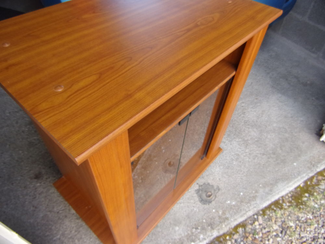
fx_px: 235
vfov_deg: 54.9
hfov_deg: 69.4
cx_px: 162
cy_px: 122
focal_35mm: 25
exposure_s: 1/52
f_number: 3.5
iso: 80
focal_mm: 4.5
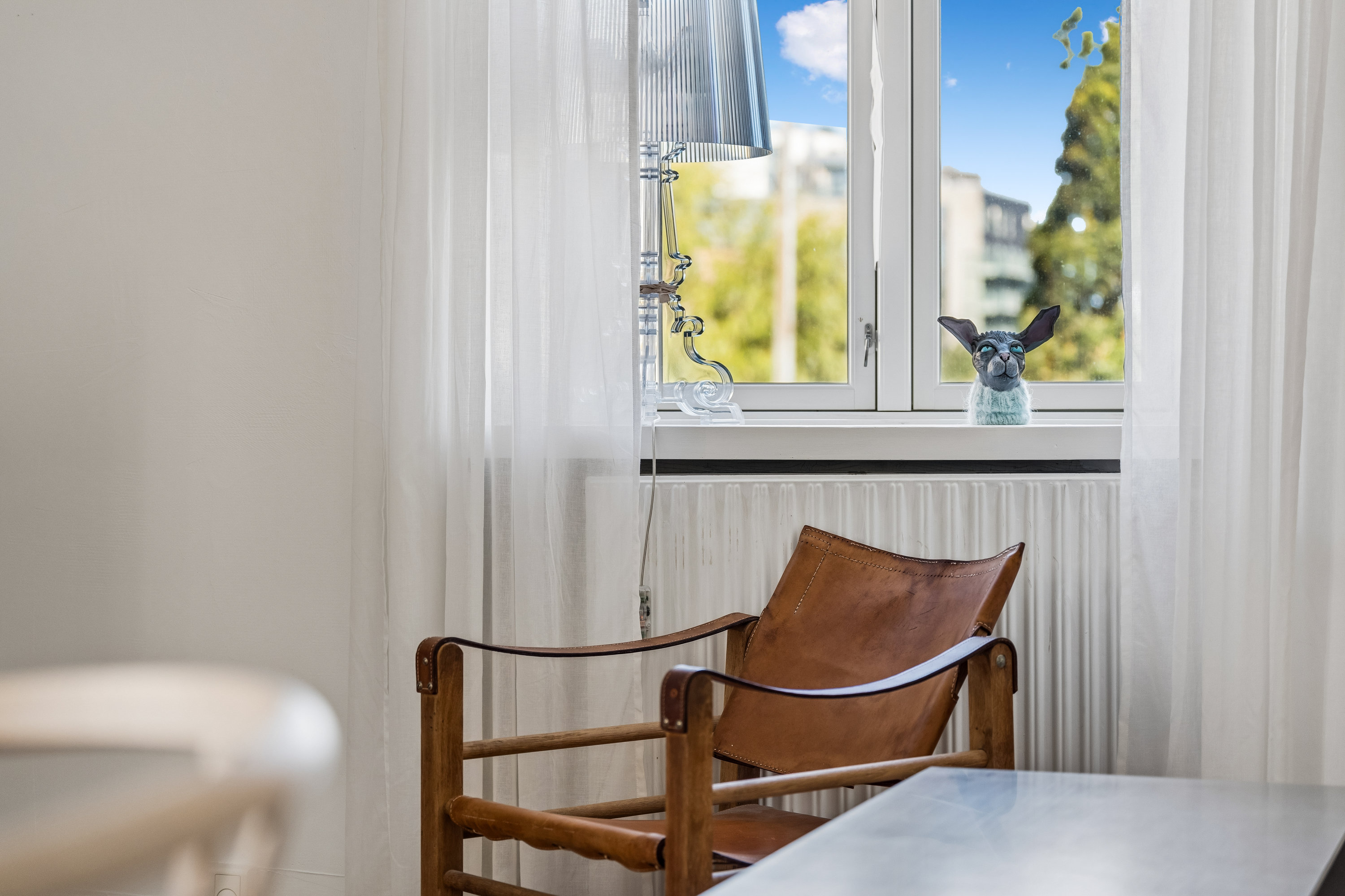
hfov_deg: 28.8
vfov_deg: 19.5
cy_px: 448
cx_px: 672
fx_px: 2615
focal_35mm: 70
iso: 800
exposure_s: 1/400
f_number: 2.8
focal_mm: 70
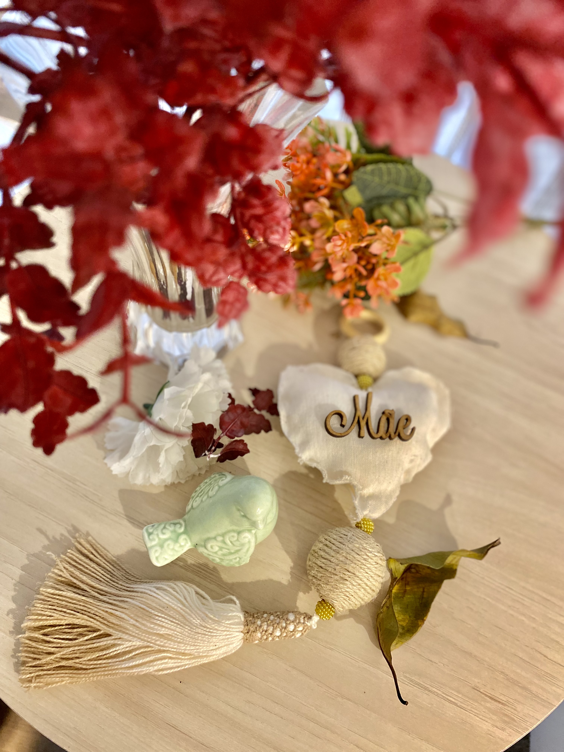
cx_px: 282
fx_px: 565
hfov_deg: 53.1
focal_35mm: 26
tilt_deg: -62.0
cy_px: 376
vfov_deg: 67.3
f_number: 1.8
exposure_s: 1/60
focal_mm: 4.25
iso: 320
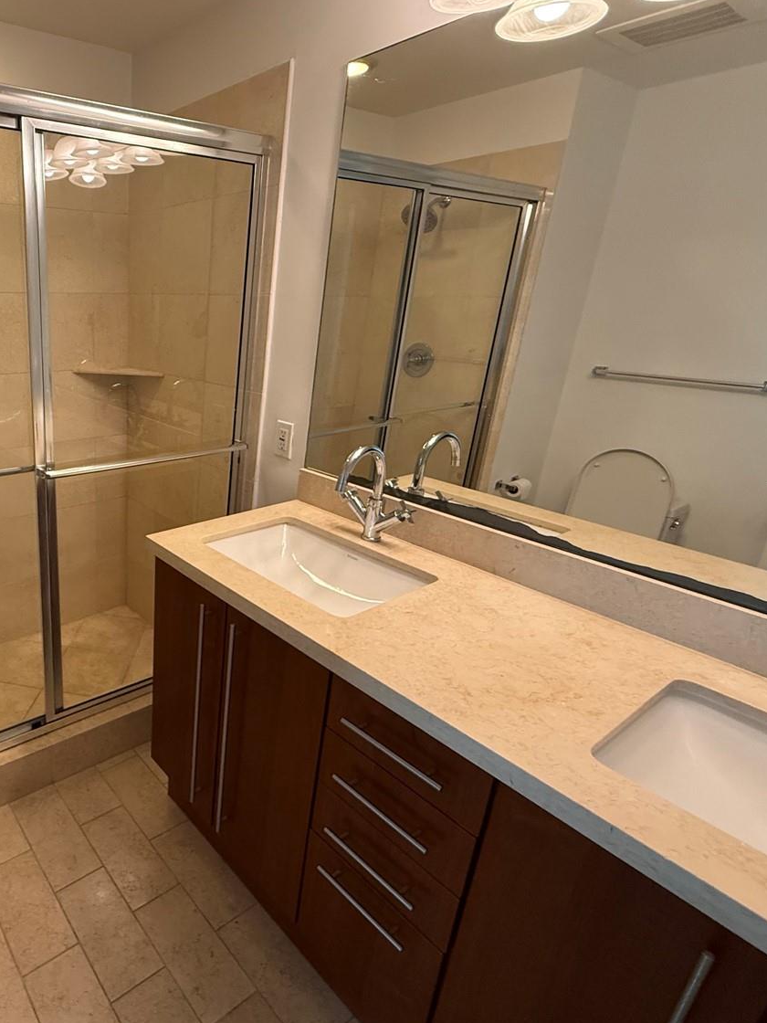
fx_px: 591
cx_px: 130
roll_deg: -0.7
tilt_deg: -18.8
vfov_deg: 81.7
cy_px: 501
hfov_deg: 59.5
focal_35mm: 20
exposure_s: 1/120
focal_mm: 2.22
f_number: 2.2
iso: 320
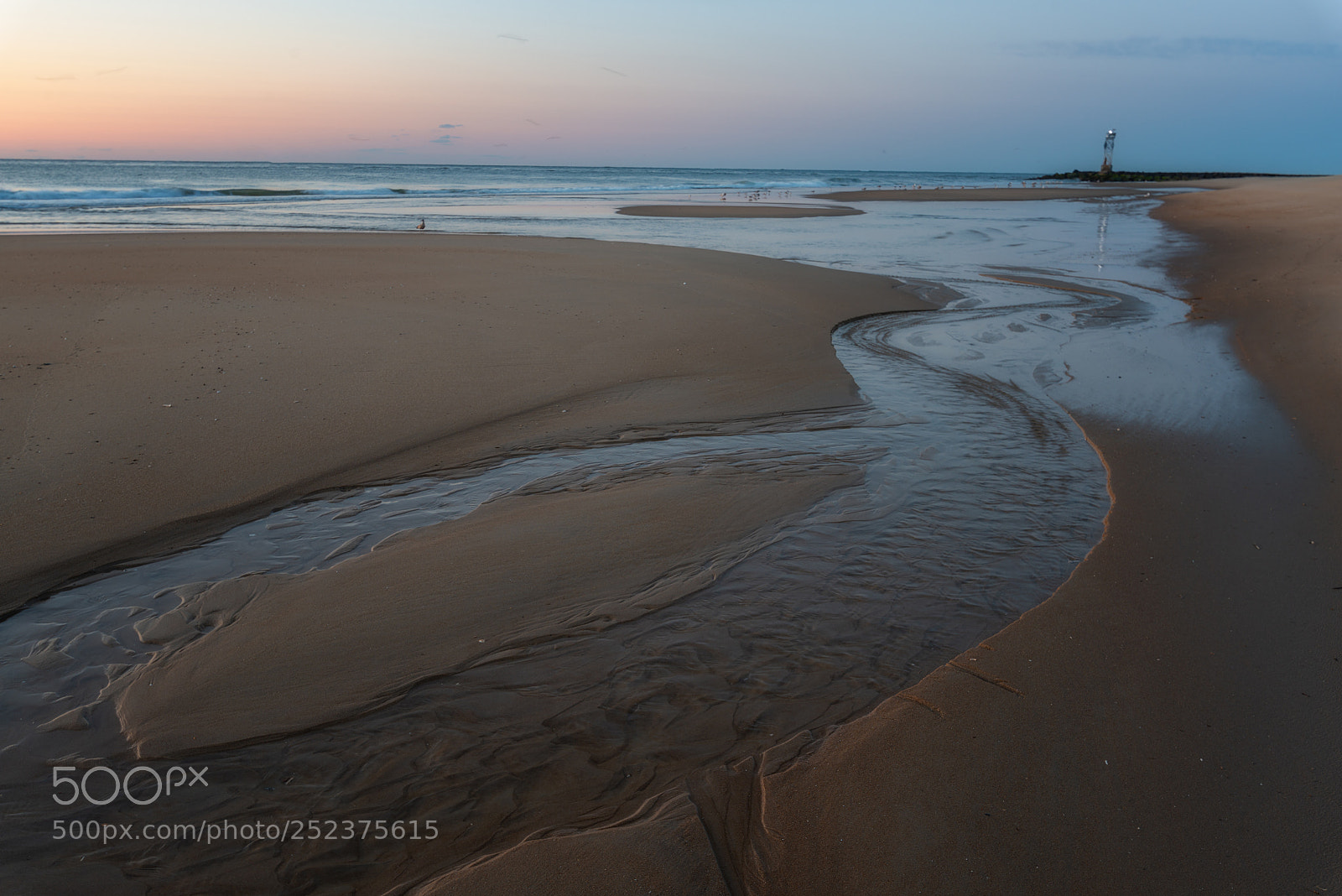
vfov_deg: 43.6
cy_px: 448
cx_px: 671
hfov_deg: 61.9
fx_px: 1119
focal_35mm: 30
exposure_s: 1/3
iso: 100
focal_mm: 30
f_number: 8
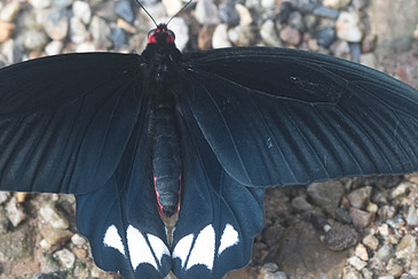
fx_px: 5745
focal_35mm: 495
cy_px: 200
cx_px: 147
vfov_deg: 2.8
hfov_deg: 4.2
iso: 1000
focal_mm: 150
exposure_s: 1/320
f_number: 6.3
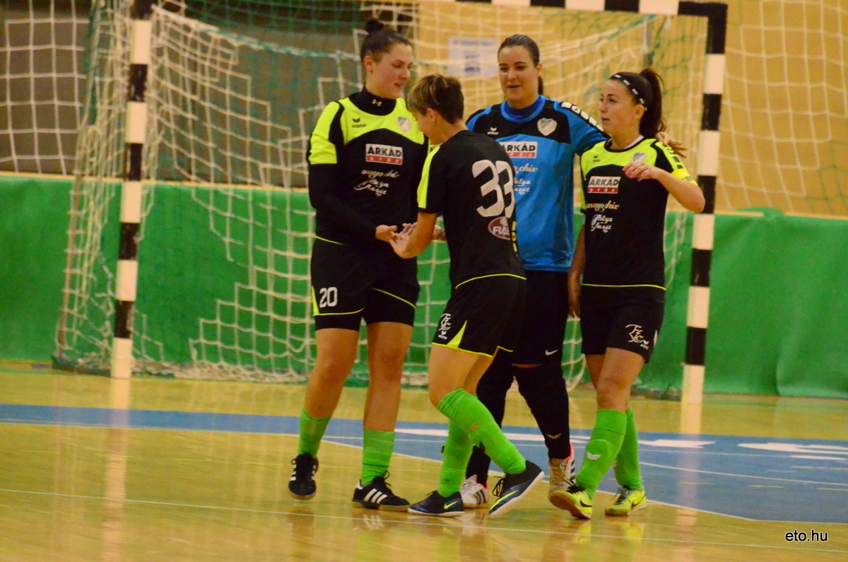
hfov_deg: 6.0
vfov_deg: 4.0
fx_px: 8110
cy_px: 281
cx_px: 424
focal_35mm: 345
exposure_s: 1/400
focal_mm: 230
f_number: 5.6
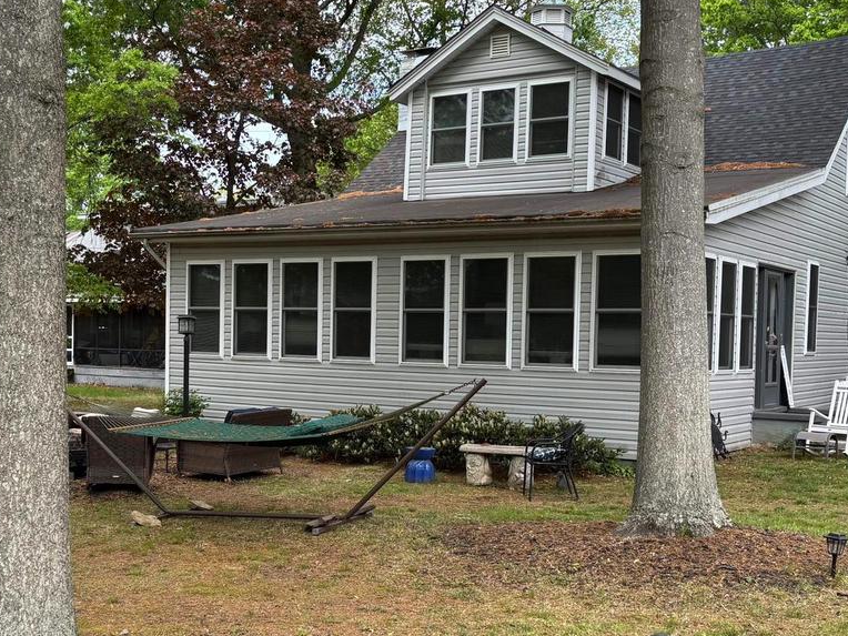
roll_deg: -1.9
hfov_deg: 38.7
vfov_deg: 29.6
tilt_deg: -3.7
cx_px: 321
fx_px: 1200
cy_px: 383
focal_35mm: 49
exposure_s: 1/550
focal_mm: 5.96
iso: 50
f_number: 1.6
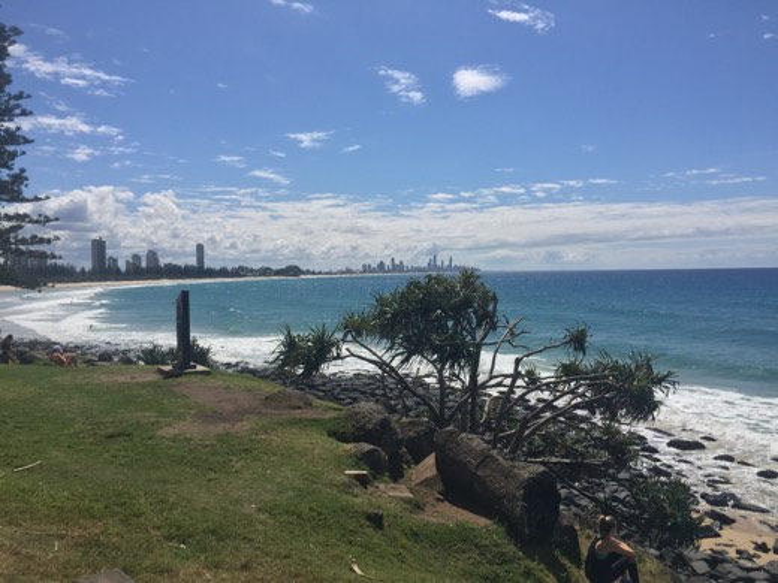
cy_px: 292
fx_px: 652
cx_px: 389
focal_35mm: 29
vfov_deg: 48.2
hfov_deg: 61.7
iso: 32
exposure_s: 1/3968
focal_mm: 4.15
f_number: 2.2
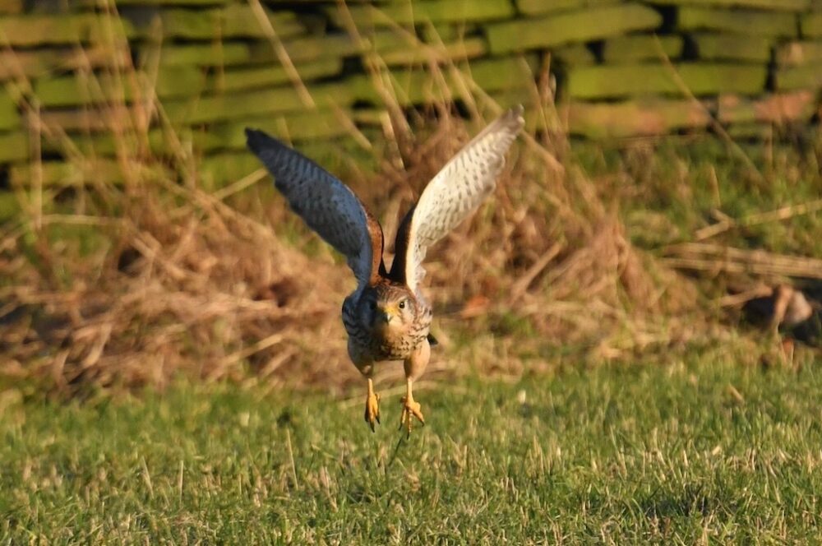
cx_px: 411
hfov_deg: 2.5
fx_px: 19155
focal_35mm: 840
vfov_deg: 1.6
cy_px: 273
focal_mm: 420
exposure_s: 1/2500
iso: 1000
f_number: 5.6
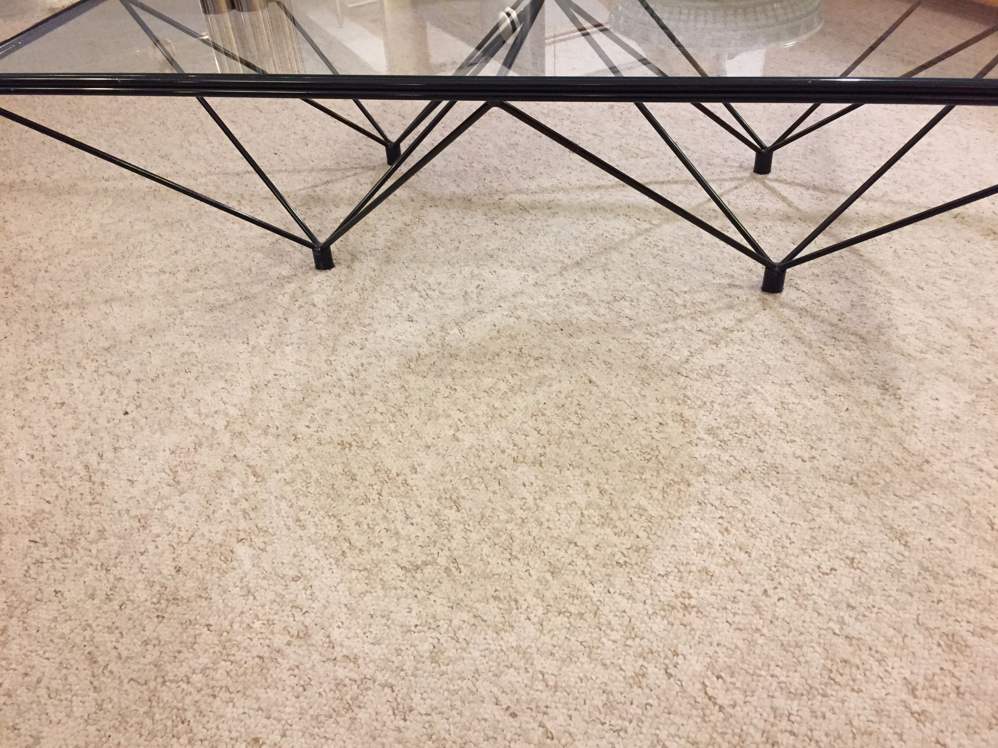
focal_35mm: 29
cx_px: 499
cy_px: 374
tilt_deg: -38.3
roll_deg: +5.6
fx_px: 836
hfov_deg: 61.7
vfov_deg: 48.2
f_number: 2.2
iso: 250
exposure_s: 1/33
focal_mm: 4.15
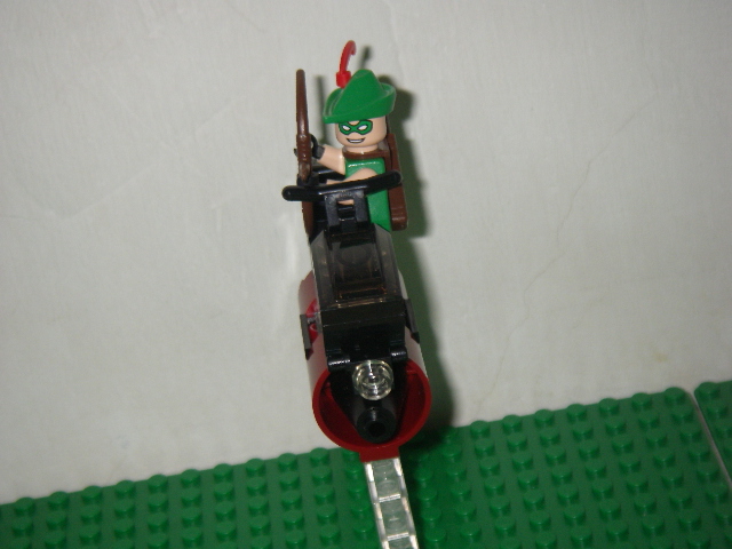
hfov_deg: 20.2
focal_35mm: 97
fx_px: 2051
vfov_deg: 15.2
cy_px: 274
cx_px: 366
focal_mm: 16
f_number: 3.9
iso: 160
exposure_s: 1/80
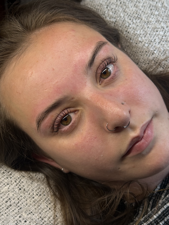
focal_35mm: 48
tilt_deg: -72.1
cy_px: 112
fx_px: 312
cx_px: 84
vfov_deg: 39.7
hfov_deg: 30.3
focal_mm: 6.76
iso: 50
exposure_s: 1/128
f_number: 1.78
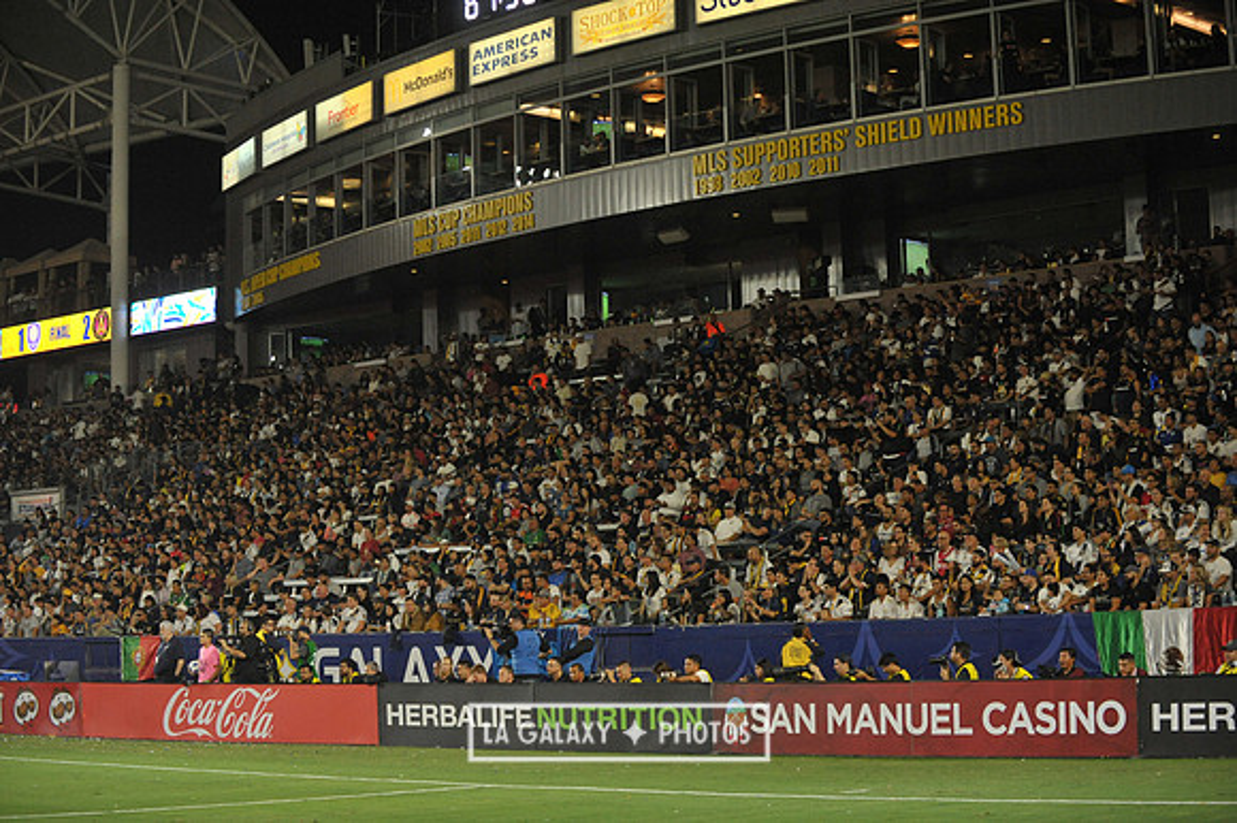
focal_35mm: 70
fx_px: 2404
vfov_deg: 19.4
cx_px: 618
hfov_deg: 28.9
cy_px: 412
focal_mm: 70
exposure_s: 1/1250
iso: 3200
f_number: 3.2
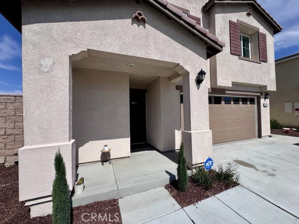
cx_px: 150
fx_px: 121
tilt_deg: +0.8
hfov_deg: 102.1
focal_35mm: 14
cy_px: 112
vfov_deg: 85.7
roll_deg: +1.5
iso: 50
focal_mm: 2.22
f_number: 2.2
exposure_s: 1/2985
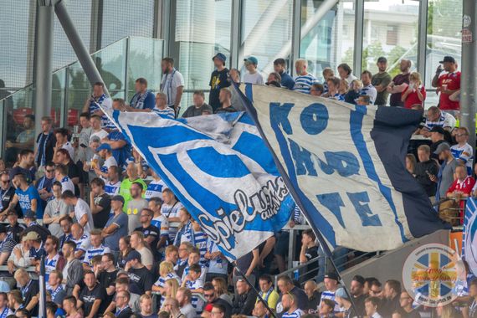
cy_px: 159
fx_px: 4915
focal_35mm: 371
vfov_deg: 3.7
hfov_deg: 5.6
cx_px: 238
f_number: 4
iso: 800
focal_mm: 135.89
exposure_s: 1/1000
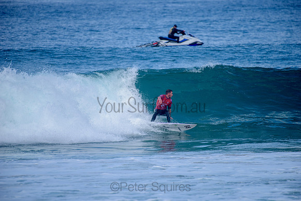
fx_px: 4182
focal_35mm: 500
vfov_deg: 2.8
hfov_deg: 4.1
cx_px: 150
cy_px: 100
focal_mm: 500
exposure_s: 1/2000
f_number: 5.6
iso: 220
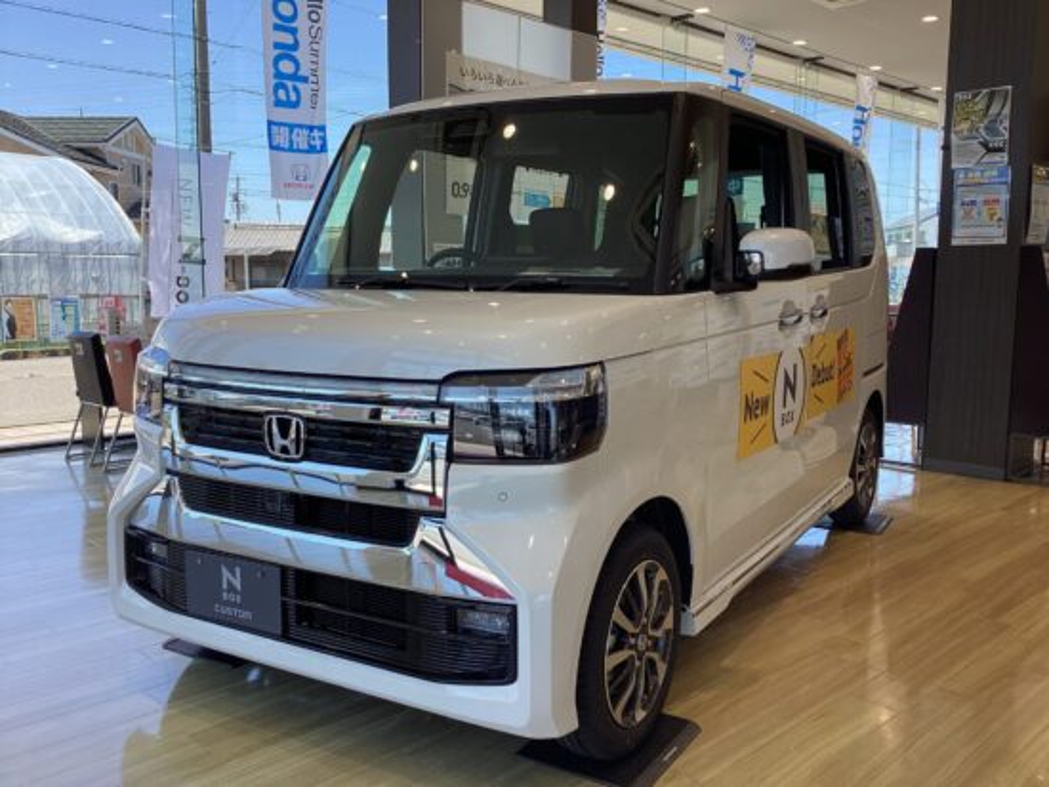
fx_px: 940
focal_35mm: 31
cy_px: 394
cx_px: 524
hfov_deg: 58.3
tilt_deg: -7.3
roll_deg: +0.8
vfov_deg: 45.5
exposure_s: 1/282
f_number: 2.4
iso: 25
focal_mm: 3.3
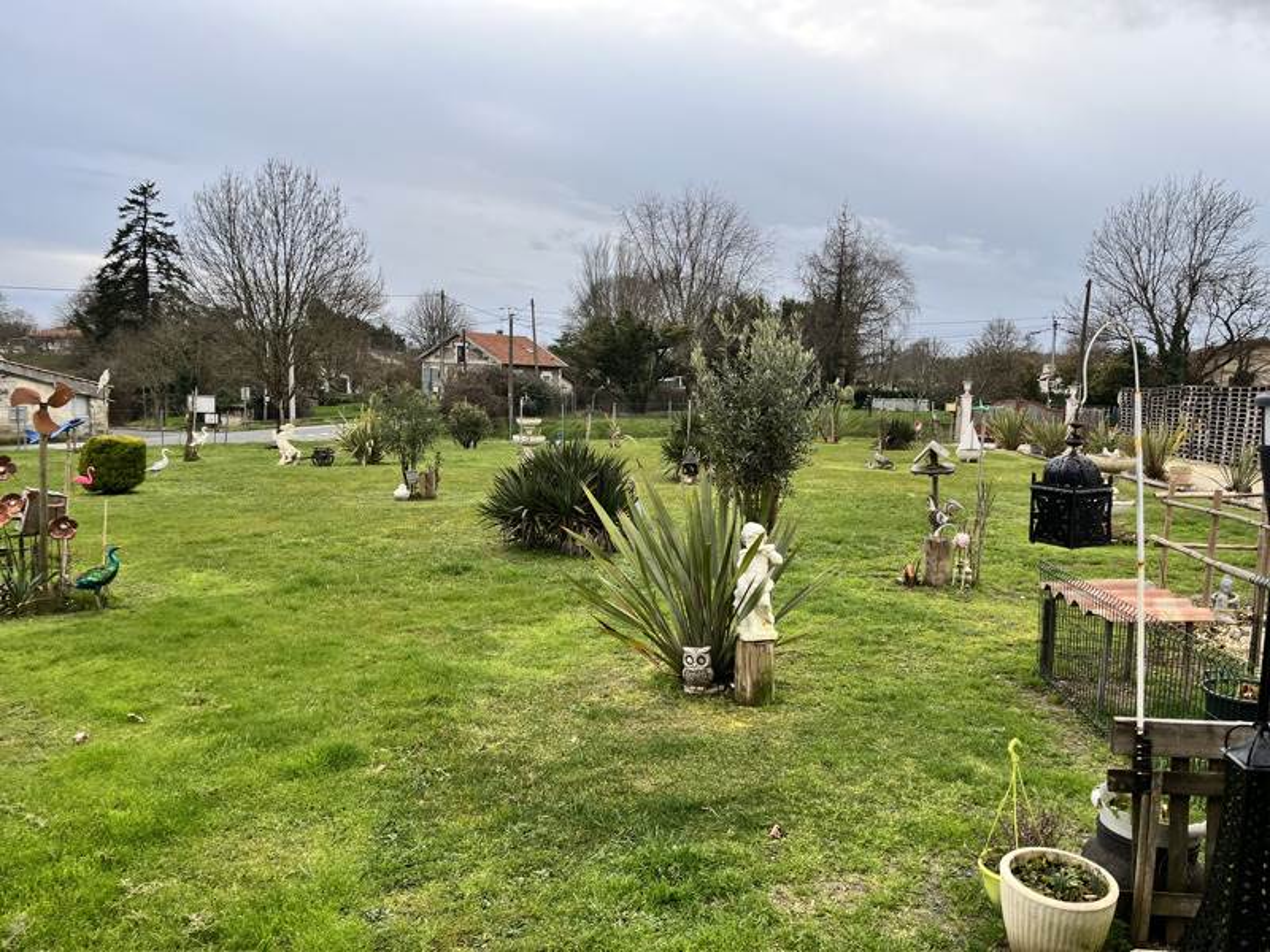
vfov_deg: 53.1
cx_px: 635
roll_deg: -2.9
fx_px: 954
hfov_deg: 67.3
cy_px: 476
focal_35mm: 26
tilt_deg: -5.6
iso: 50
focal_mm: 5.1
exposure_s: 1/122
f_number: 1.6
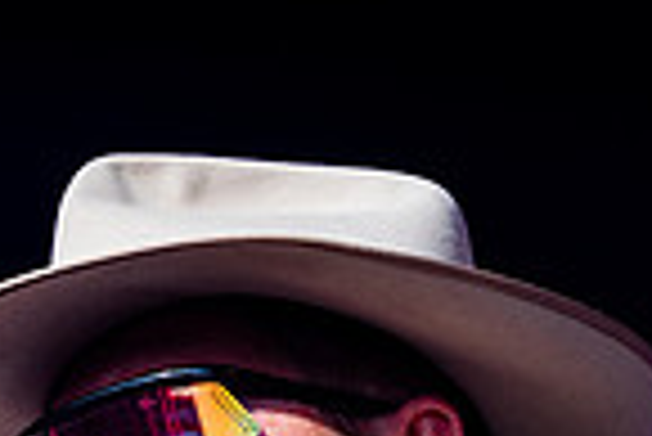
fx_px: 14811
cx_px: 366
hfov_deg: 2.5
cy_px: 620
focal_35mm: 817
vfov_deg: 1.7
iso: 640
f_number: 2.8
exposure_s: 1/6400
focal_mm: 165
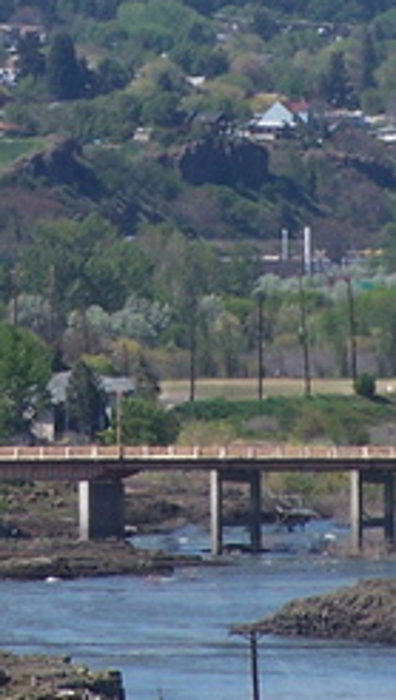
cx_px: 44
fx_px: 13860
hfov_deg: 1.6
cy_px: 14
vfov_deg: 2.9
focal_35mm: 745
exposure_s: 1/640
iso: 80
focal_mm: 36.2
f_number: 4.5
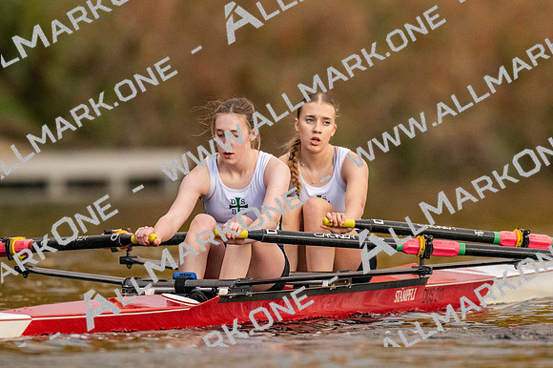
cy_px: 184
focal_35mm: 900
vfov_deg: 1.5
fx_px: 13817
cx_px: 276
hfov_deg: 2.3
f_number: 4
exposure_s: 1/2500
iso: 5000
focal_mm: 600
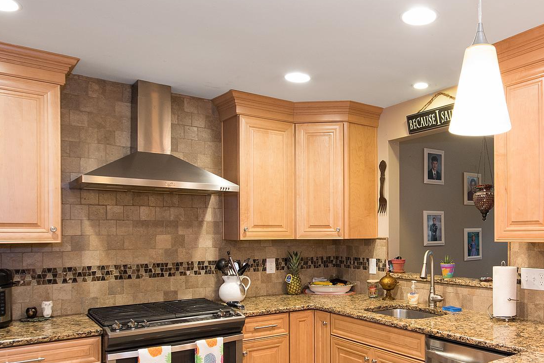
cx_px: 380
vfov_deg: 46.3
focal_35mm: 28
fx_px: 423
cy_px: 199
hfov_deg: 63.1
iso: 250
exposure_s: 1/3
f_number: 6.3
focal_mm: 10
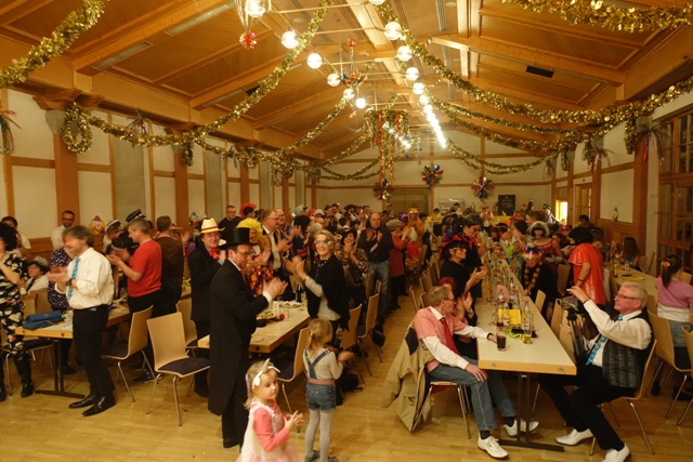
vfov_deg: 53.2
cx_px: 346
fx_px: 462
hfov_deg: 73.7
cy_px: 231
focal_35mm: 24
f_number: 1.8
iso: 800
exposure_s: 1/13
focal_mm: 8.8
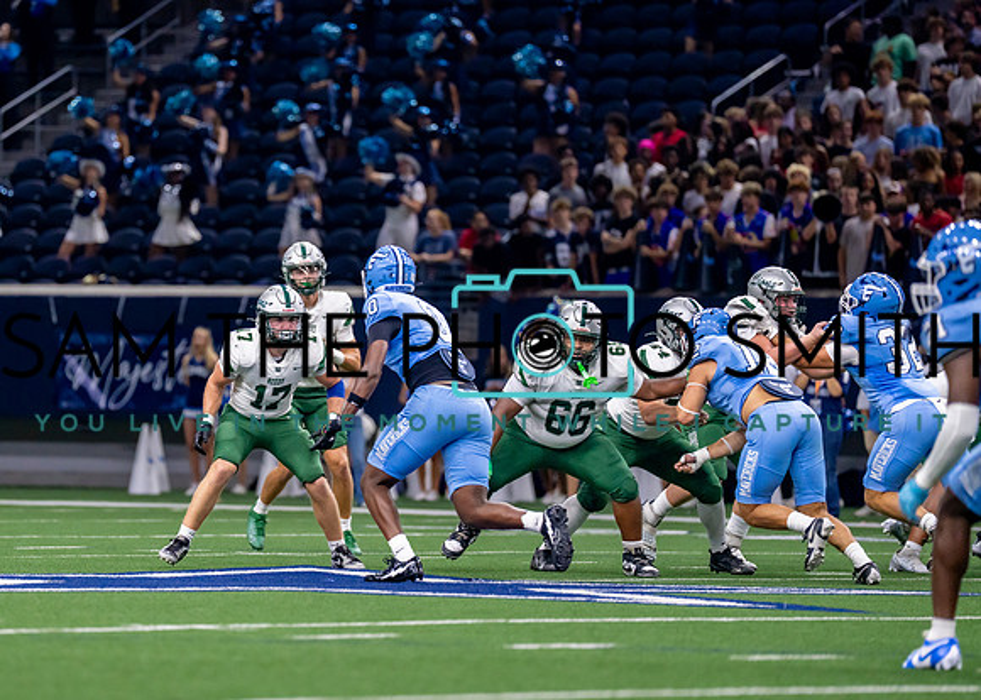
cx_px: 316
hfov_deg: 7.5
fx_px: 7497
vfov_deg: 5.3
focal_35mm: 269
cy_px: 352
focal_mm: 200
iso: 1600
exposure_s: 1/1000
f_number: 2.8
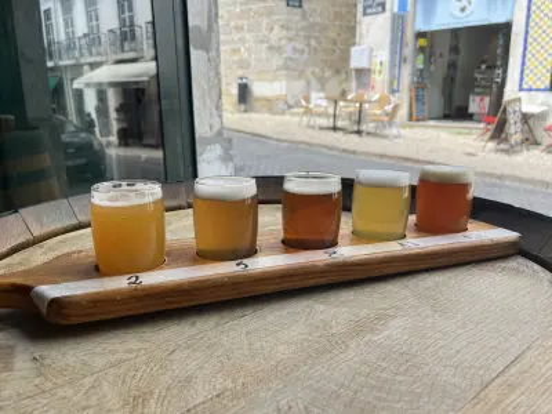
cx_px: 276
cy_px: 207
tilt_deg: -14.2
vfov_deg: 53.1
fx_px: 415
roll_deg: -0.3
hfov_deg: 67.3
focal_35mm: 26
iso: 40
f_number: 1.6
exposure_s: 1/240
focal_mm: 5.1
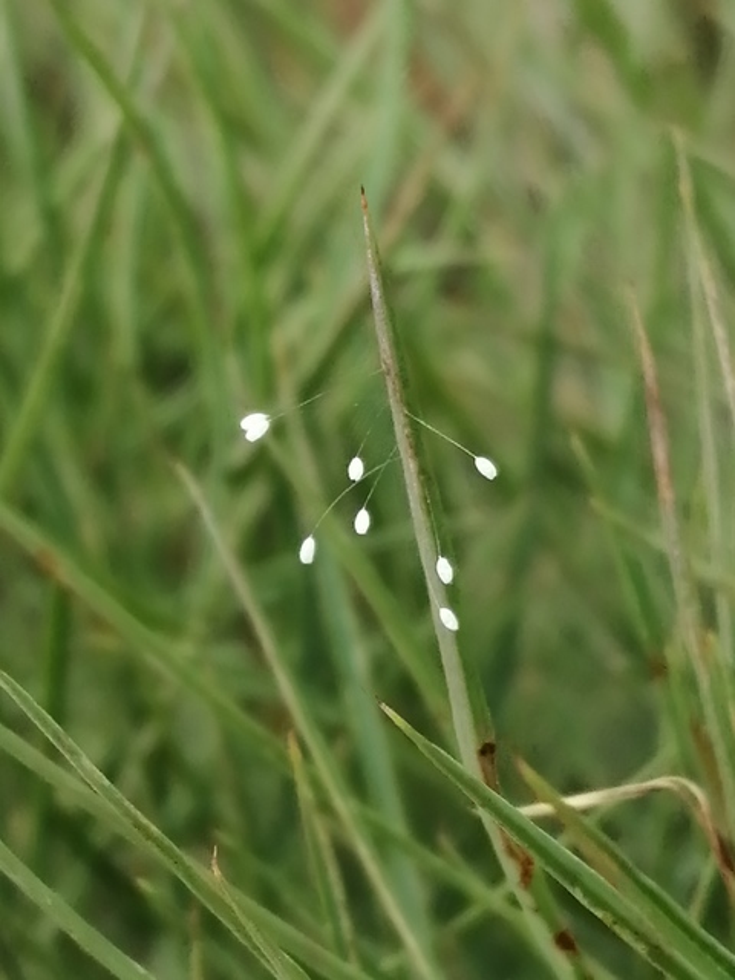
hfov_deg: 14.2
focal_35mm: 104
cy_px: 490
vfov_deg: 18.9
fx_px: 2944
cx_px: 368
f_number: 1.8
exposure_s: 1/411
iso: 50
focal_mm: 3.46
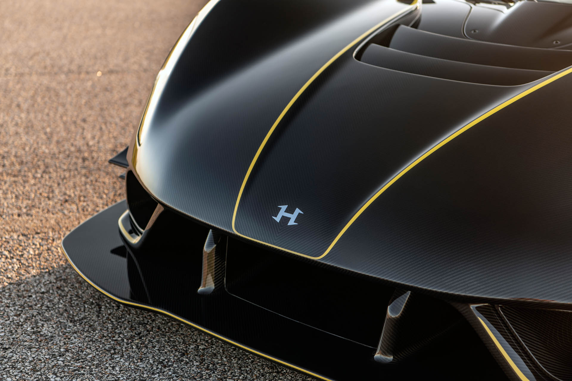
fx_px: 1112
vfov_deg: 19.5
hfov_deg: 28.8
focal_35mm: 70
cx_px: 286
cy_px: 190
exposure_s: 1/40
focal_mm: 70
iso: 64
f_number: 4
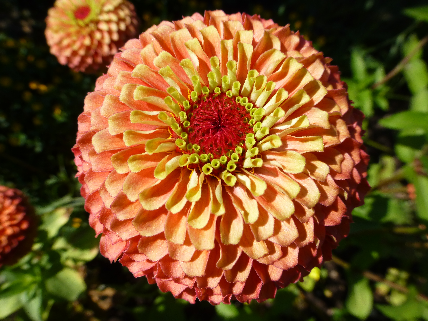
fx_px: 321
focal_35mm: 26
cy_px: 162
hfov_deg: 67.3
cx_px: 218
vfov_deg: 53.1
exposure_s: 1/800
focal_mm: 4.3
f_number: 4
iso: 100
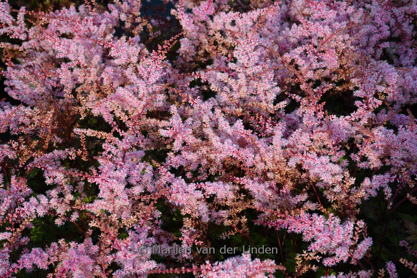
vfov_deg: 16.3
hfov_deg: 24.2
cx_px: 208
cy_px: 139
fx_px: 973
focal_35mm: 84
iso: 200
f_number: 8
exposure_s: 1/250
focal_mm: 56
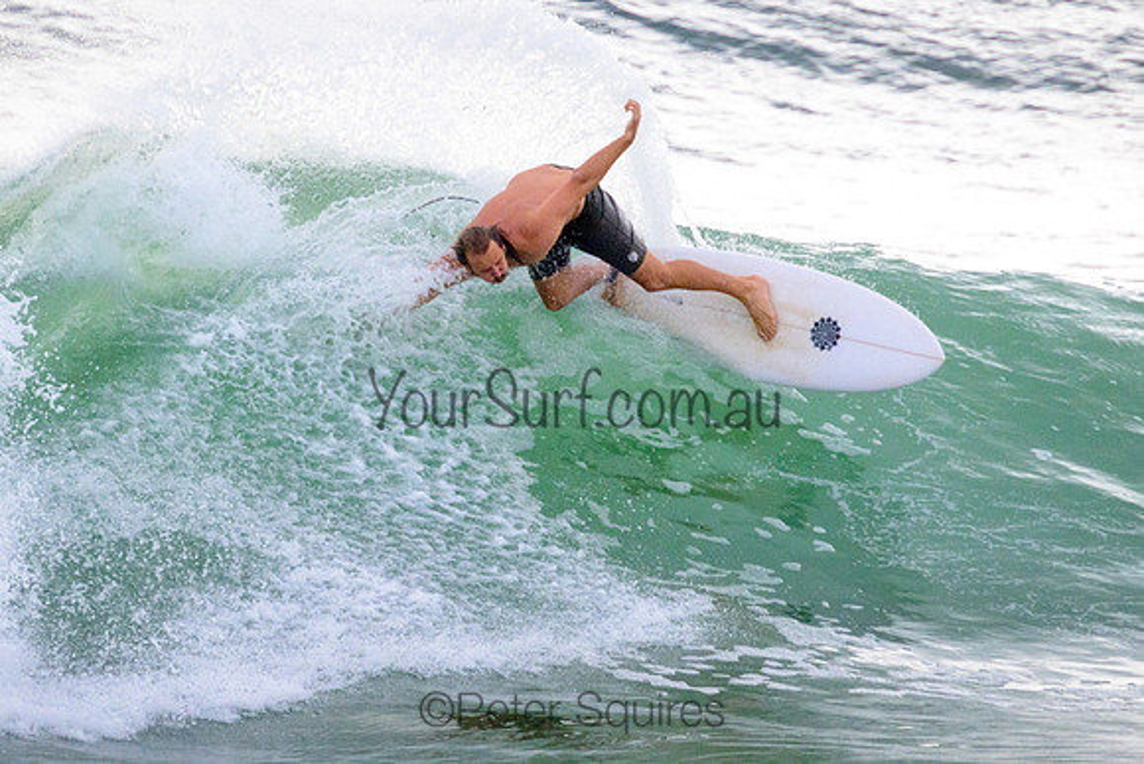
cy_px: 260
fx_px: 33514
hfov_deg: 2.0
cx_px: 591
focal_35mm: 1054
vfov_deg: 1.3
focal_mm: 800
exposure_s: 1/2000
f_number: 11
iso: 1800
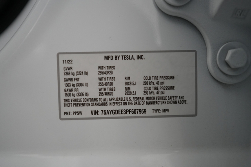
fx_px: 188
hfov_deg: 67.4
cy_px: 84
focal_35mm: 27
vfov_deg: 47.9
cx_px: 126
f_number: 2.8
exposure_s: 1/160
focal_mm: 27
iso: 2000
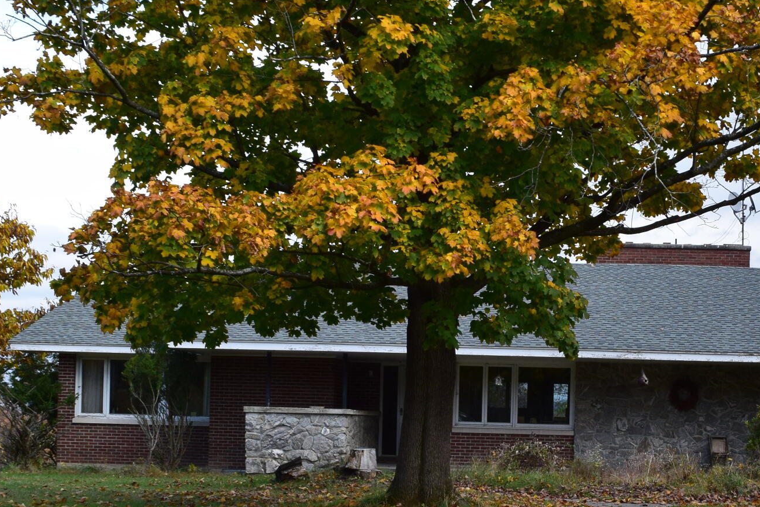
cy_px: 437
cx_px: 605
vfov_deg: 21.5
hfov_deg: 31.6
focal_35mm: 62
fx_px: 1309
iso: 400
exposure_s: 1/250
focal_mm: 18
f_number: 10
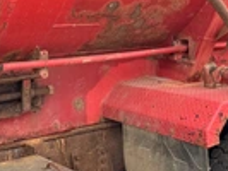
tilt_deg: +6.7
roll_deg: -4.8
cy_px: -5
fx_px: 475
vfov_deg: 19.8
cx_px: 130
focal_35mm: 72
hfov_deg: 27.0
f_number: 1.78
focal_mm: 6.76
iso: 100
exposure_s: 1/813
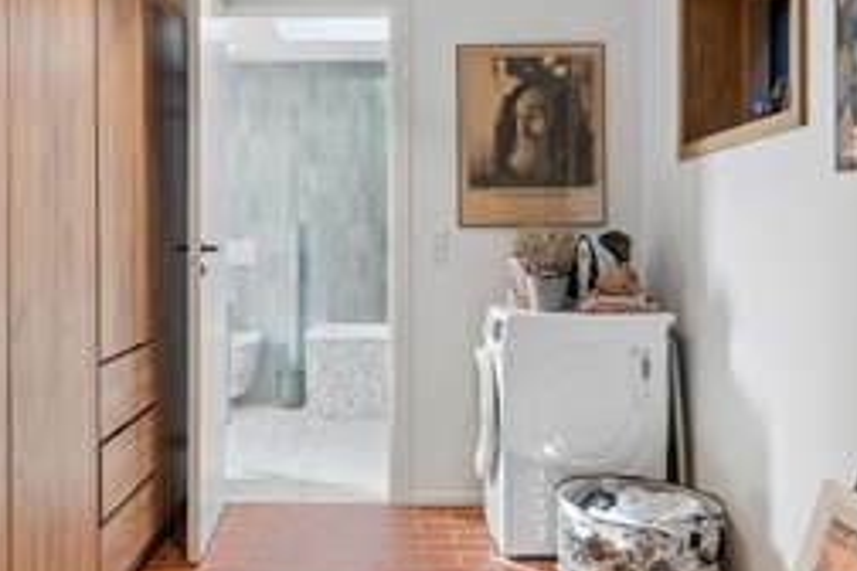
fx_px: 952
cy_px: 275
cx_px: 360
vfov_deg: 33.4
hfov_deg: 48.3
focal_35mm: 40
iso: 200
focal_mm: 16
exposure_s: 1/25
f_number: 8
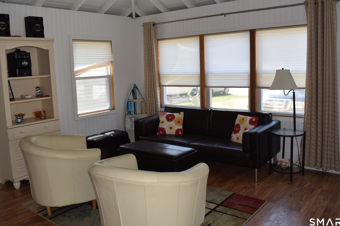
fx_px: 293
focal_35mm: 31
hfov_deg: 60.3
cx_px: 172
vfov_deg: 42.2
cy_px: 99
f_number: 5.6
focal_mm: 18
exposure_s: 1/125
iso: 220
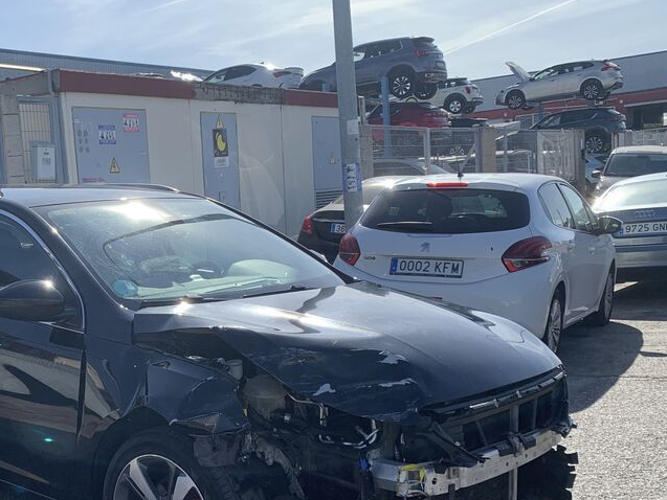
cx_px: 91
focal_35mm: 49
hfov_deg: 36.9
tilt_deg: -6.8
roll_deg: +5.4
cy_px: 326
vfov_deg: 29.5
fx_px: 944
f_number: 1.8
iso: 25
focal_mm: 4.25
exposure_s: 1/1689
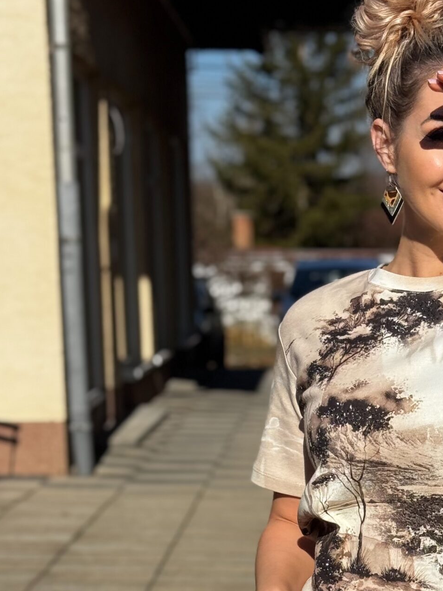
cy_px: 547
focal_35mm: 97
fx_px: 1655
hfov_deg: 15.0
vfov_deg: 19.8
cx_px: 416
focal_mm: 6.76
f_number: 1.78
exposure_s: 1/7937
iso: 64
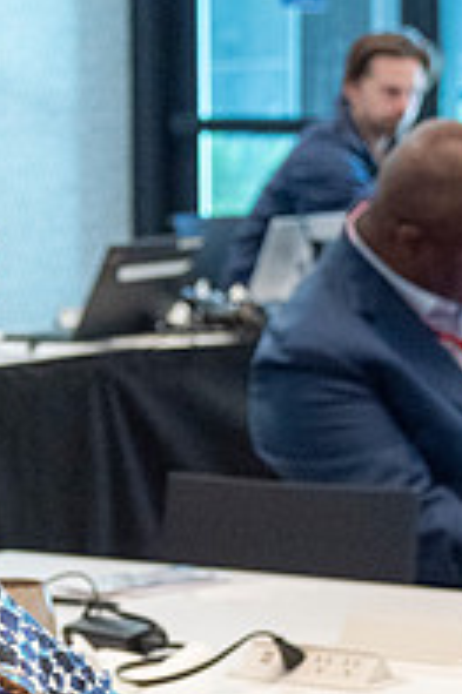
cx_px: -28
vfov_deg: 10.0
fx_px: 3972
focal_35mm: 206
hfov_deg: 6.6
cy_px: 588
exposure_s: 1/60
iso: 3200
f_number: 5.3
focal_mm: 60
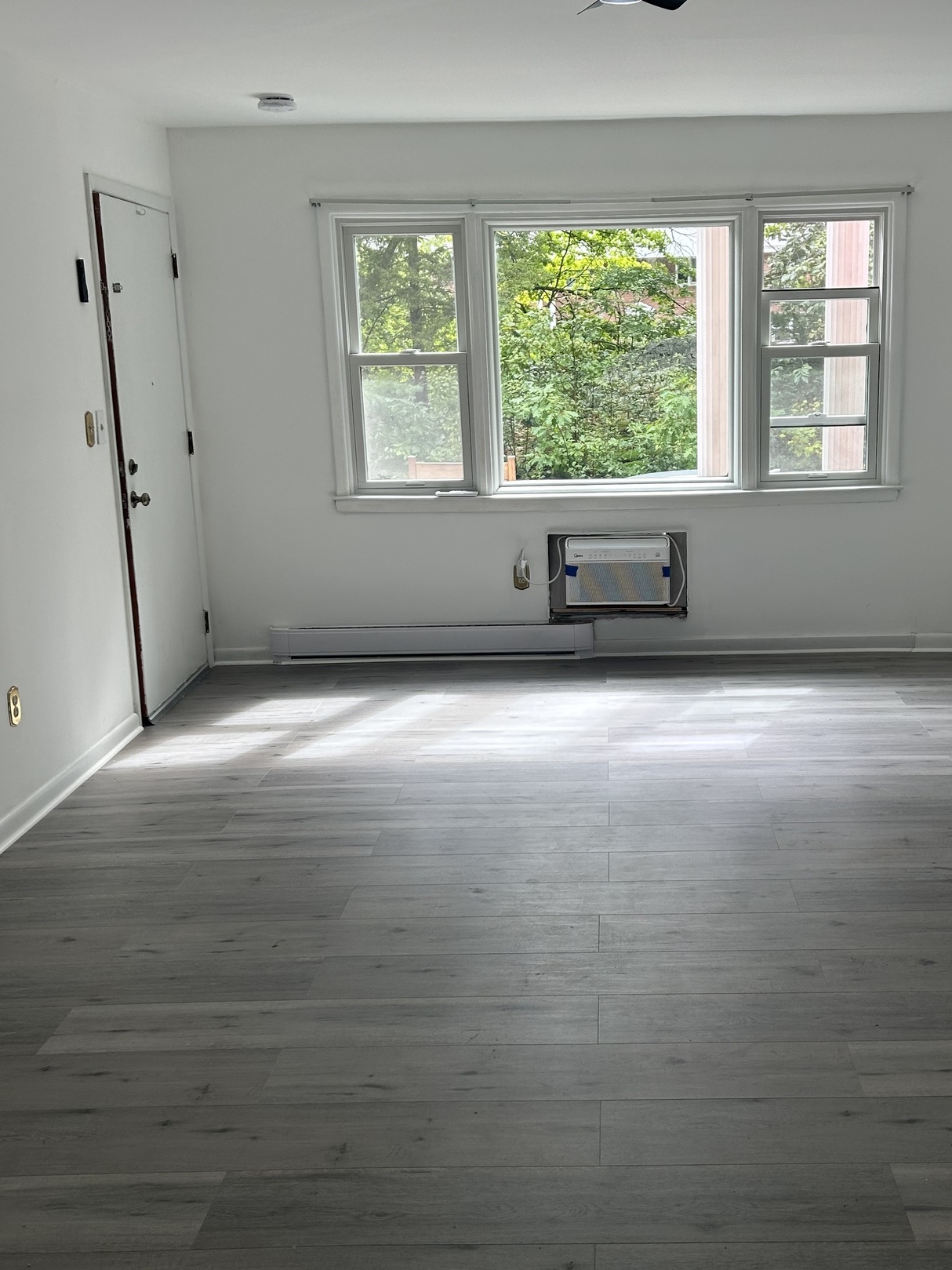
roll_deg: -0.2
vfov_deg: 50.1
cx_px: 586
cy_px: 598
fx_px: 1357
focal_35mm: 37
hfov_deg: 38.5
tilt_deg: -11.2
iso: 32
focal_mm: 5.7
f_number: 1.5
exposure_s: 1/149
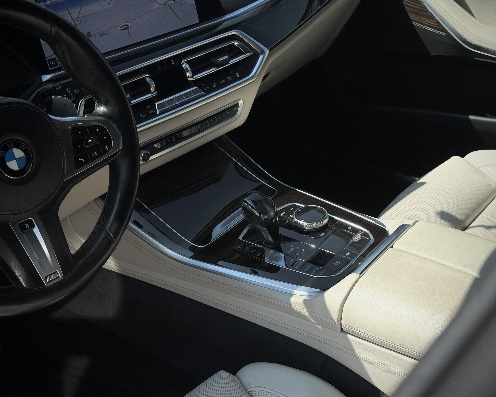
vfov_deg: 29.7
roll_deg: +0.1
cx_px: 253
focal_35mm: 51
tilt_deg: -36.8
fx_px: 749
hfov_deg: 36.7
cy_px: 201
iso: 64
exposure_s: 1/3425
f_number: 1.78
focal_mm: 6.76
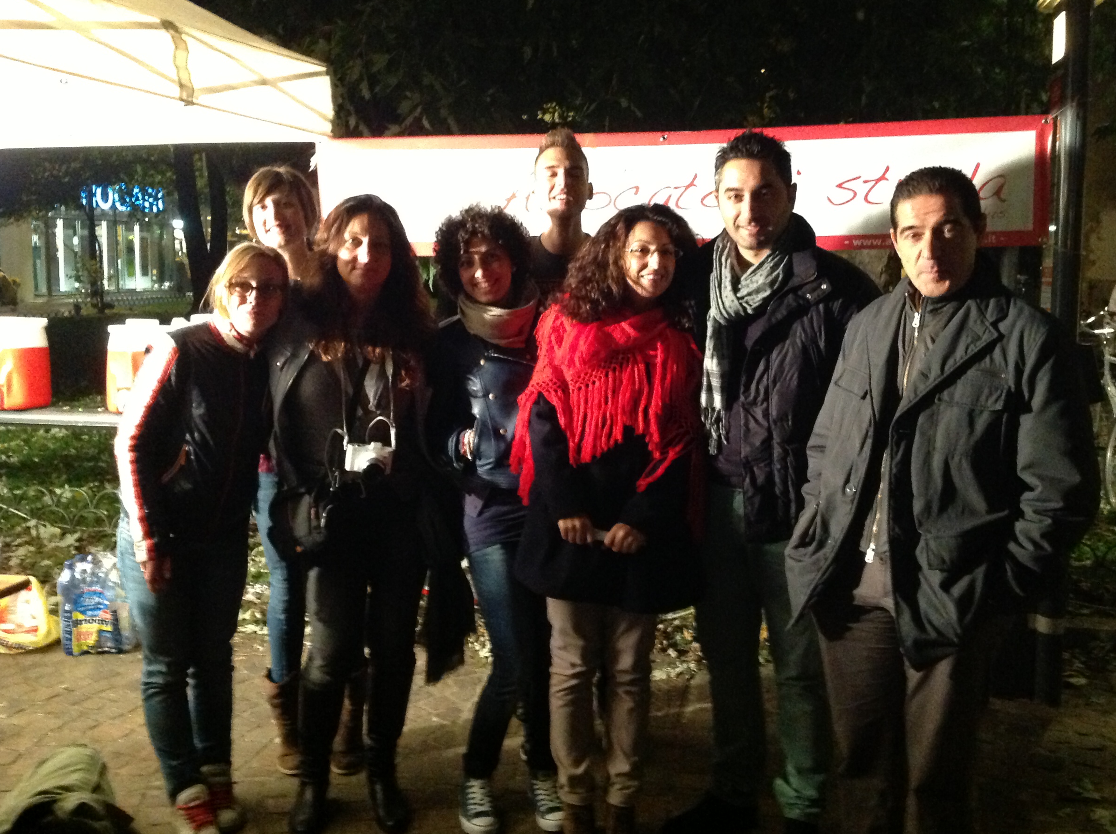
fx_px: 1223
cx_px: 596
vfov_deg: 37.6
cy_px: 388
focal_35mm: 38
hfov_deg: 49.0
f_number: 2.4
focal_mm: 4.28
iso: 800
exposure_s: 1/15
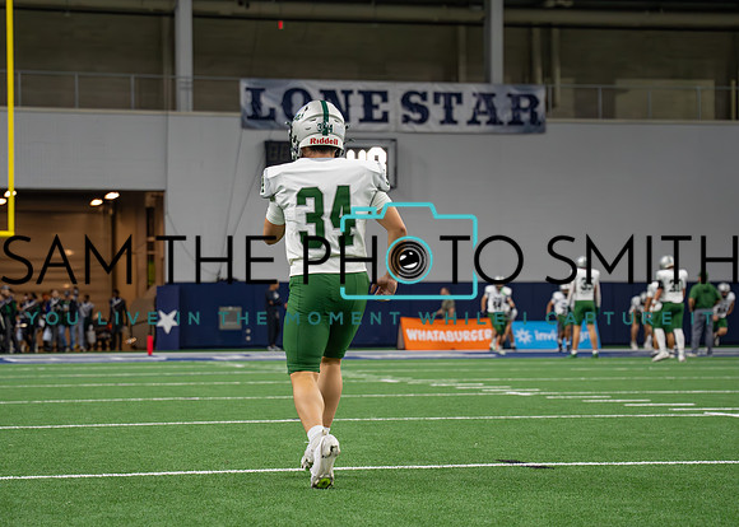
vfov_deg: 15.6
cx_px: 321
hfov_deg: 21.7
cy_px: 284
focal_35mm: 92
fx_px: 1926
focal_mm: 61.5
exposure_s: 1/1000
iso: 2500
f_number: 2.8
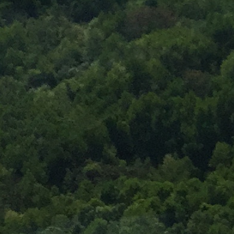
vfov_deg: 7.5
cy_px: -363
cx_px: 416
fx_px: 1637
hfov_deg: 7.9
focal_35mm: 214
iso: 32
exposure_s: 1/3049
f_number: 2.2
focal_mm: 4.15
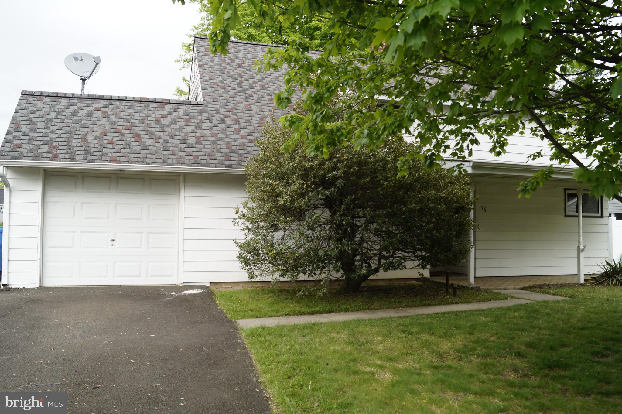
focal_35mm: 30
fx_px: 518
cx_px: 311
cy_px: 207
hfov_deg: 62.0
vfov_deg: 43.6
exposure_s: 1/100
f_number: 7.1
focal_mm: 20
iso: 100
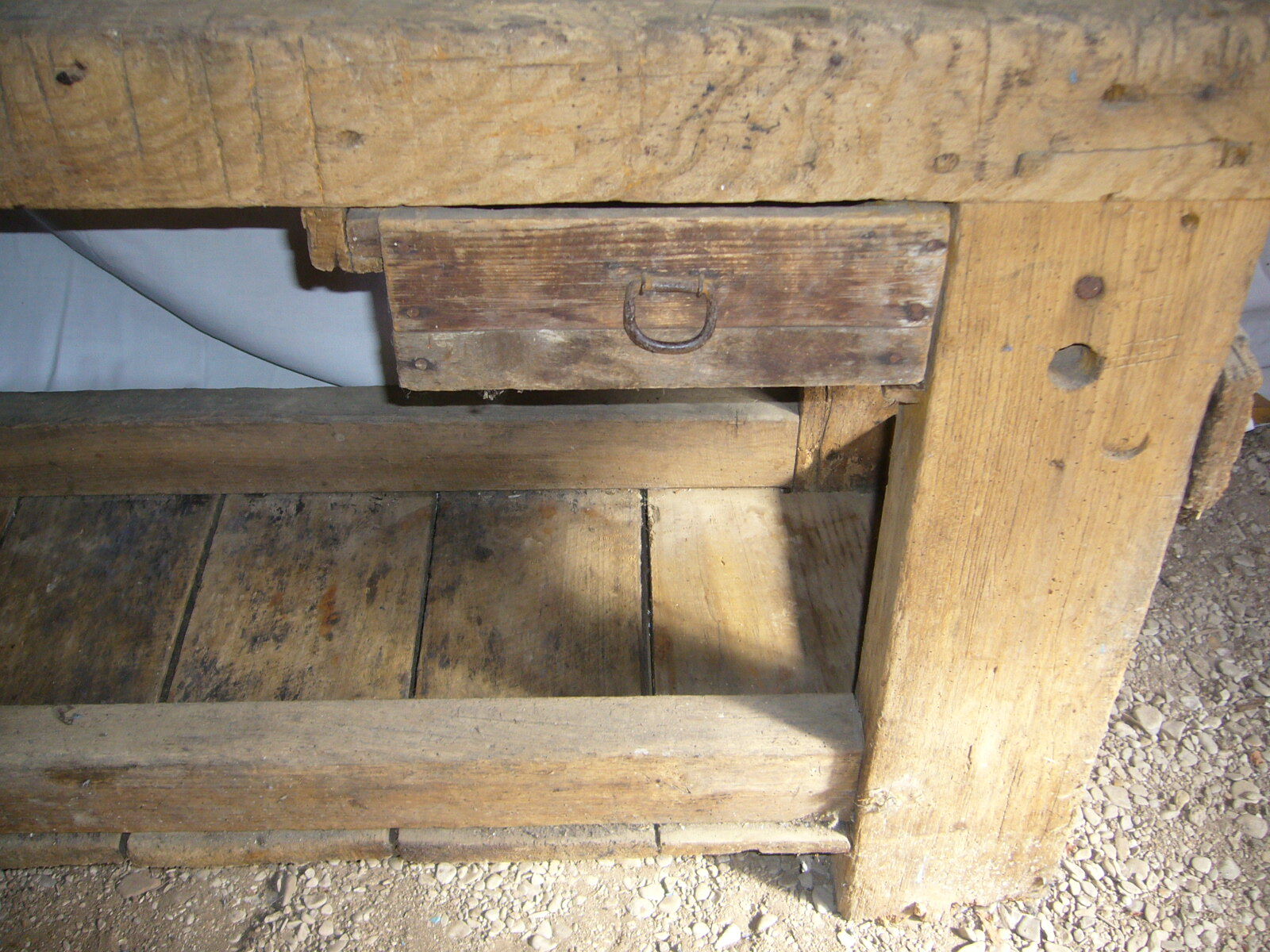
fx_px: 1284
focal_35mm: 35
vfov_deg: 40.7
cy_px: 476
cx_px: 635
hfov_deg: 52.6
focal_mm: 5.8
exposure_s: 1/60
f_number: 2.8
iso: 80
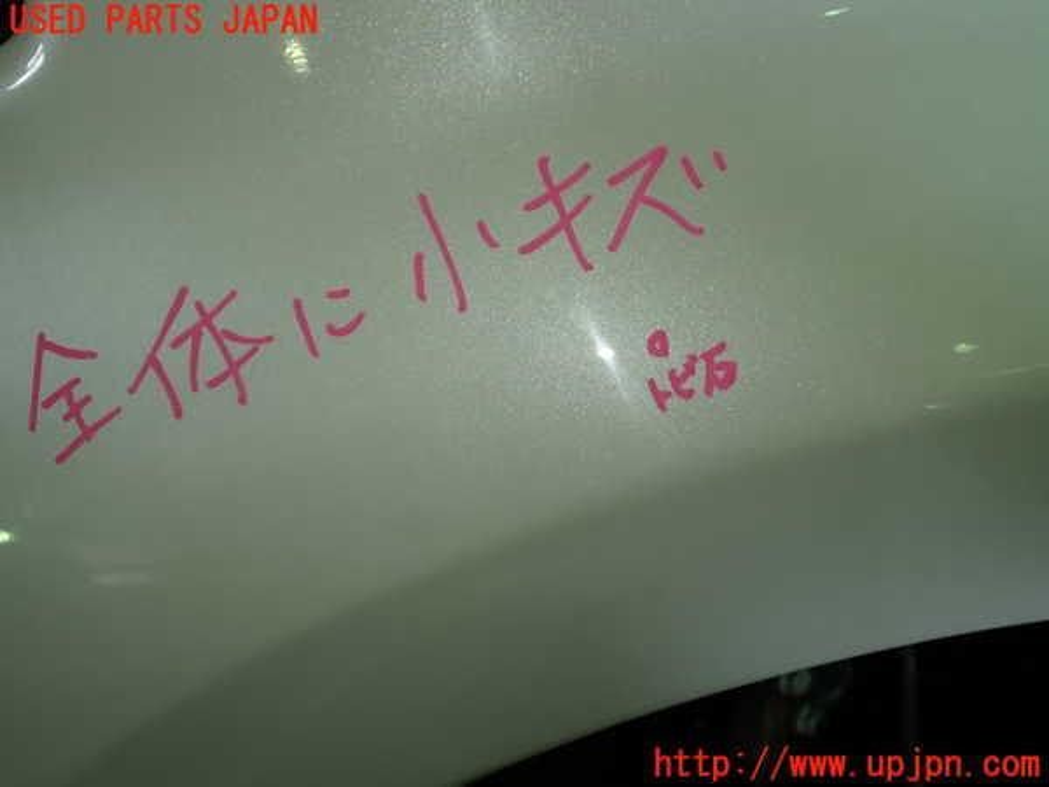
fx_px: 909
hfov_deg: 60.0
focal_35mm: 30
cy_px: 394
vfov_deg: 46.8
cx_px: 524
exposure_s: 1/80
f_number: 2.3
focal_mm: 5.4
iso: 100
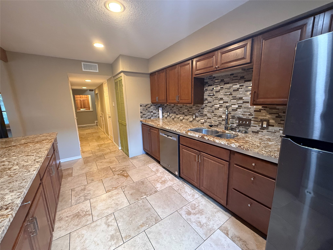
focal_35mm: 14
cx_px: 166
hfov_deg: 102.1
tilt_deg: -10.5
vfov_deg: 85.7
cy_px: 125
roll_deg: +2.2
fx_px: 135
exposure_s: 1/60
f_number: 2.2
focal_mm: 2.22
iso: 500
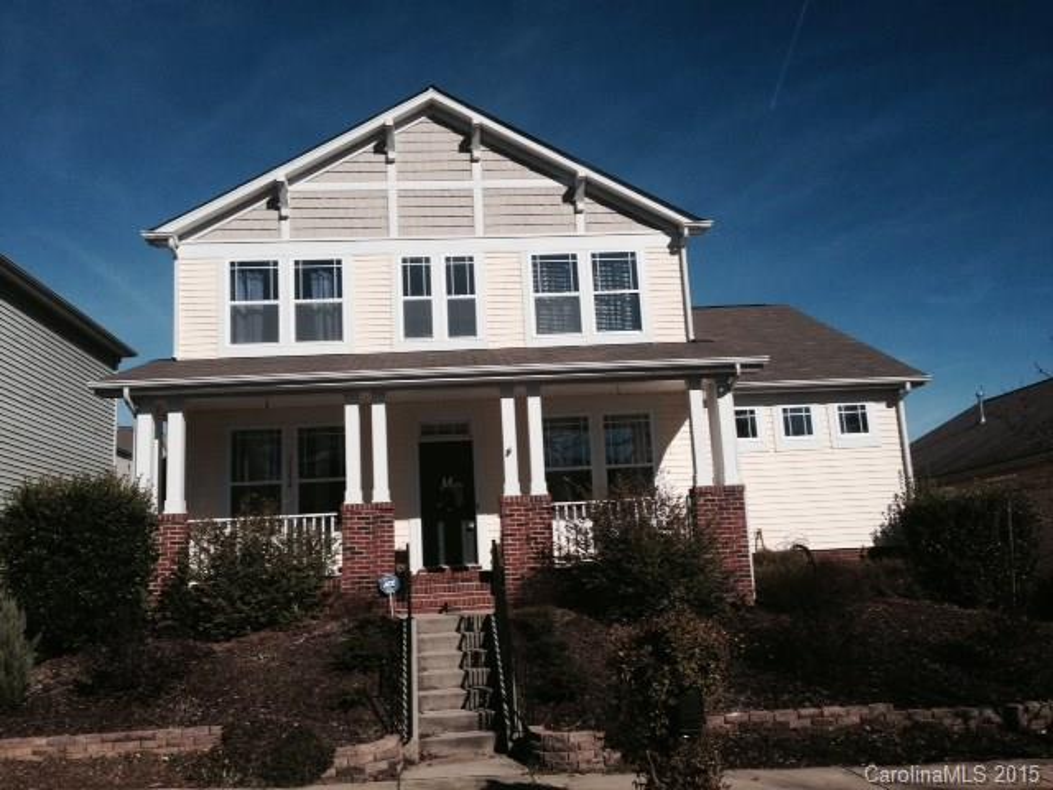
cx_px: 526
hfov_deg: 55.4
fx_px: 1004
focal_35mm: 33
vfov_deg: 42.9
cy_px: 395
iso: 50
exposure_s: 1/4926
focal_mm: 4.12
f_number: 2.4
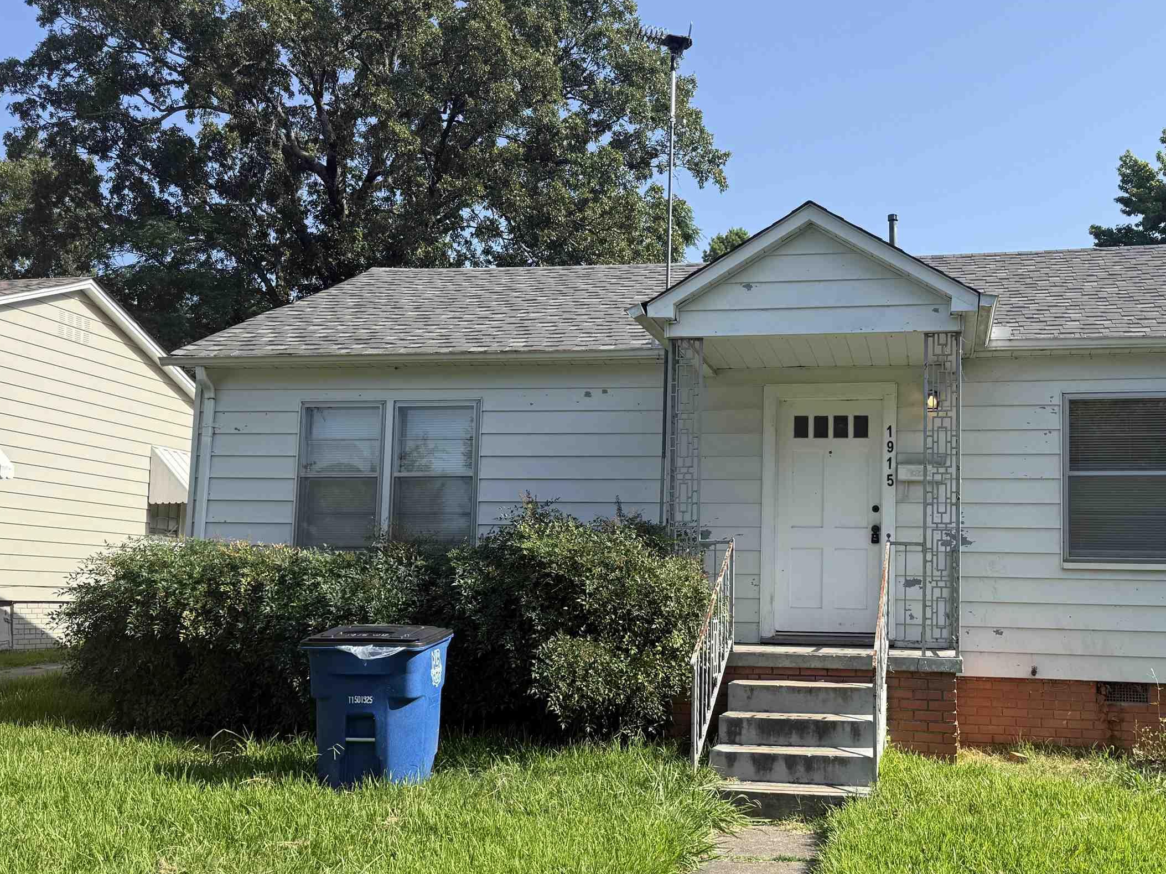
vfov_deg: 40.6
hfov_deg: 52.0
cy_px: 498
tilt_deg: +6.0
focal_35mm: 35
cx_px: 735
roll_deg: -0.6
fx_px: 1179
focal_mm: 6.76
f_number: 1.78
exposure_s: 1/2299
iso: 80
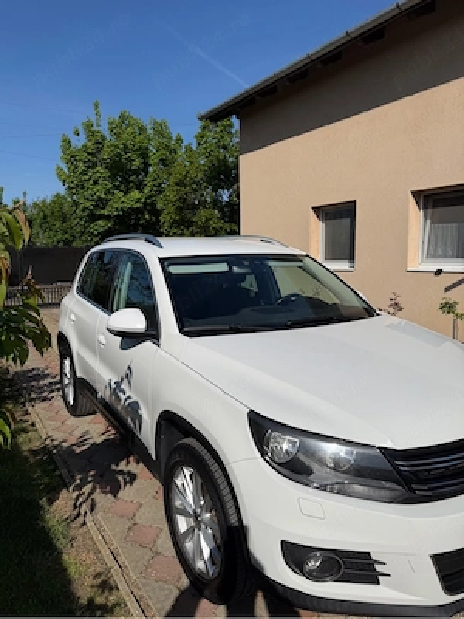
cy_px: 310
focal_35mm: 24
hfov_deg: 56.8
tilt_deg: -6.6
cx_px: 232
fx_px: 429
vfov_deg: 71.6
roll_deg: +0.6
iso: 80
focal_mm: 6.76
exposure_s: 1/14286
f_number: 1.78
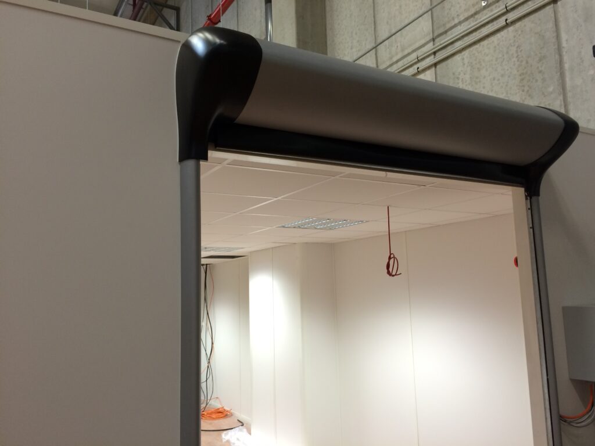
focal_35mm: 29
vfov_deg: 48.2
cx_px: 298
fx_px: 498
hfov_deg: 61.7
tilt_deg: +8.5
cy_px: 223
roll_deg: +1.9
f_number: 2.2
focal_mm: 4.15
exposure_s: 1/30
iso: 80
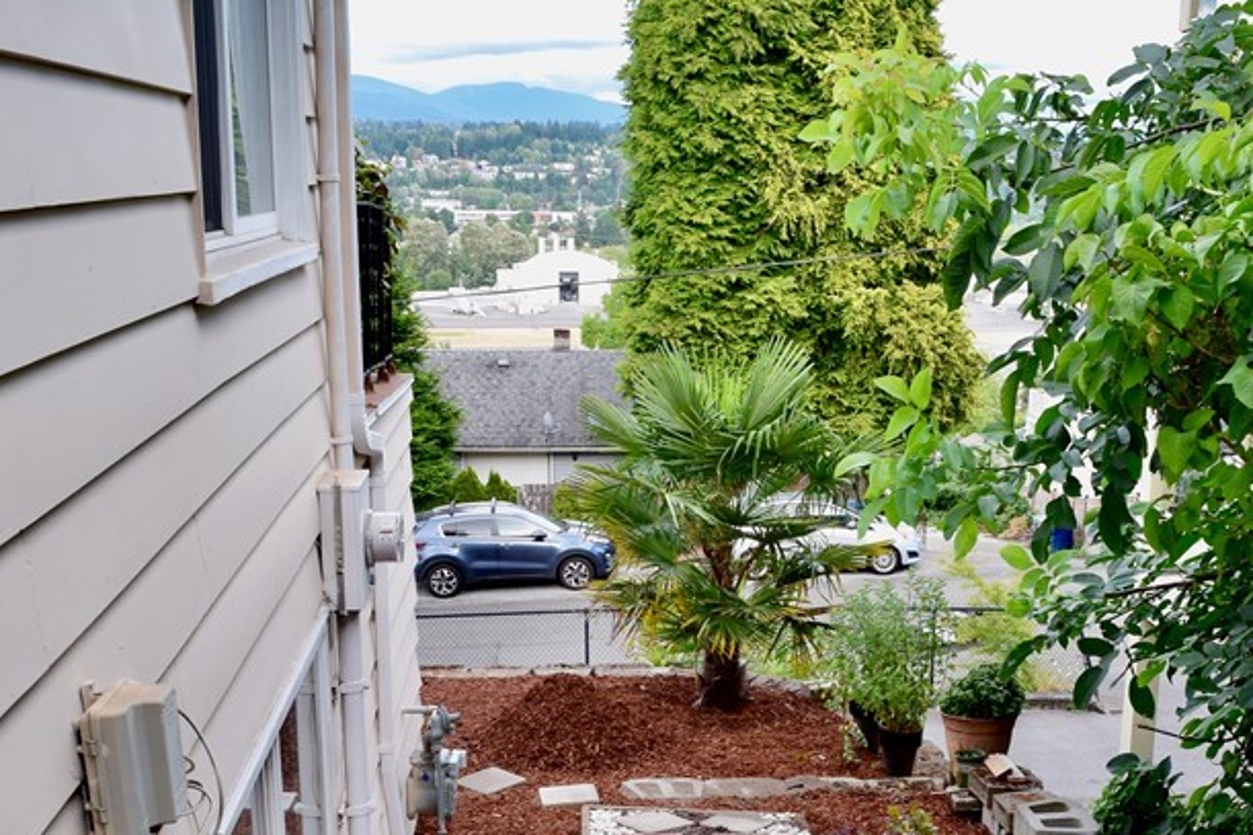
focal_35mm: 48
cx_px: 779
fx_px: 1670
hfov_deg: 40.8
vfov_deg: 27.4
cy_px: 691
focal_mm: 18
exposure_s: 1/100
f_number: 9
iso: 400
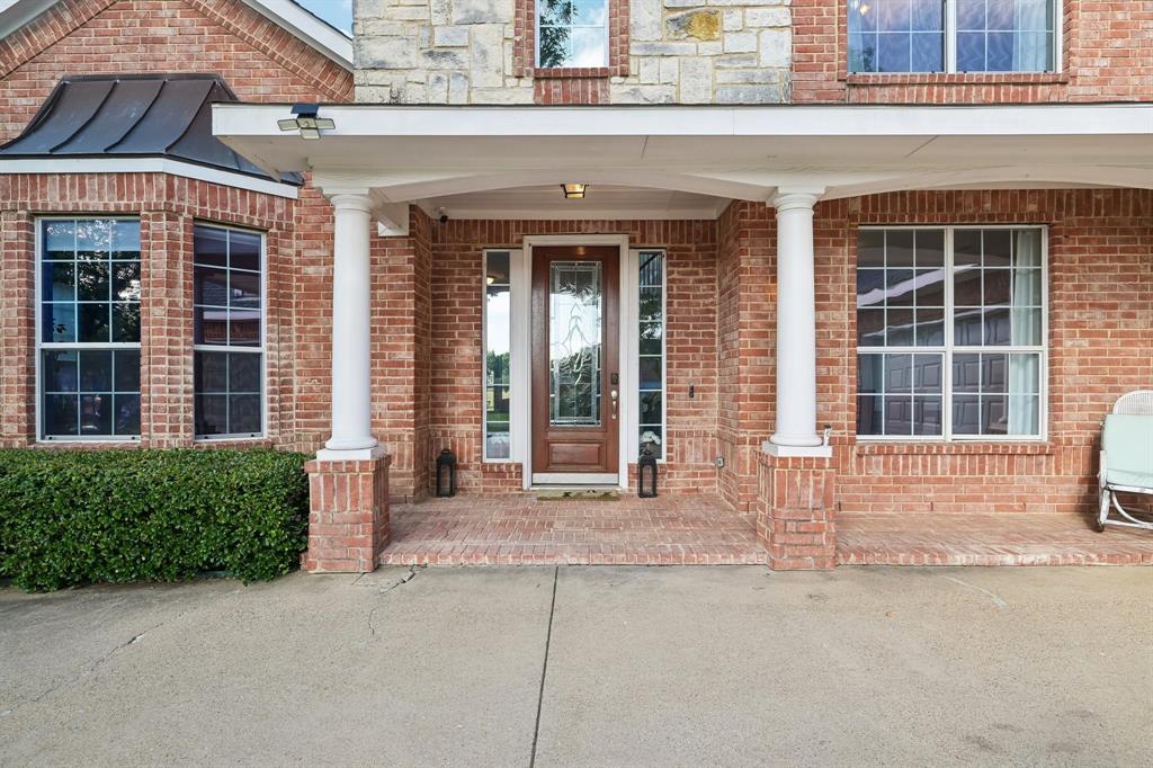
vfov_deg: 60.7
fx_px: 656
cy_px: 384
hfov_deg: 82.6
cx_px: 576
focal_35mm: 20
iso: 400
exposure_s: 1/250
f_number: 8
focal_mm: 20.5
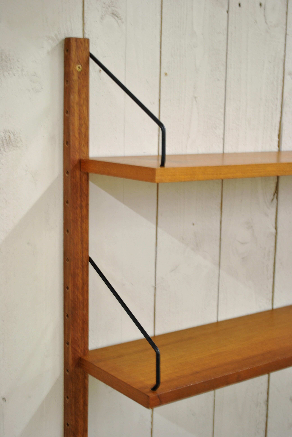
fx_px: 691
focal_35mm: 57
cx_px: 146
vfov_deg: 35.0
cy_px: 218
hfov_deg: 23.8
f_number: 5
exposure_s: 1/5
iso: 200
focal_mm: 38
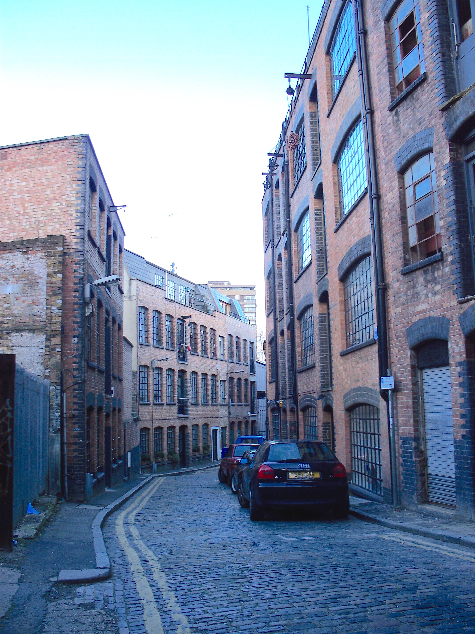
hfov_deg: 39.7
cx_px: 238
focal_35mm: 36
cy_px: 317
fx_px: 659
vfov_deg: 51.4
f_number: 2.8
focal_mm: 7.54
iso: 80
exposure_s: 1/160
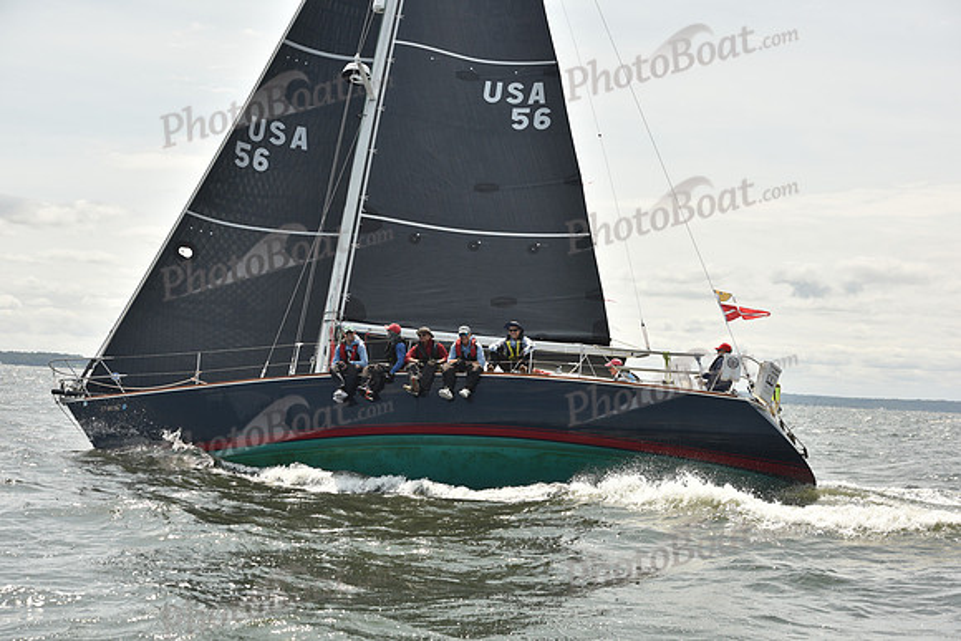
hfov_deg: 28.8
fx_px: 1869
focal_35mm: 70
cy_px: 320
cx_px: 480
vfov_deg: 19.5
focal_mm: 70
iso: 250
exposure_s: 1/800
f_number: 8
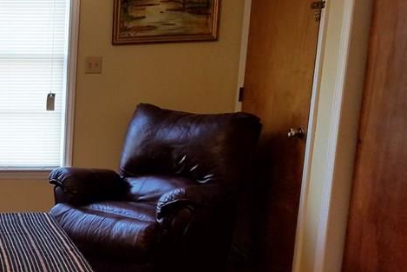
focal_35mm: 59
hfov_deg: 31.1
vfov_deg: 22.9
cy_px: 194
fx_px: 667
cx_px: -12
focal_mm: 4.2
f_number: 1.7
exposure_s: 1/60
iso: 80
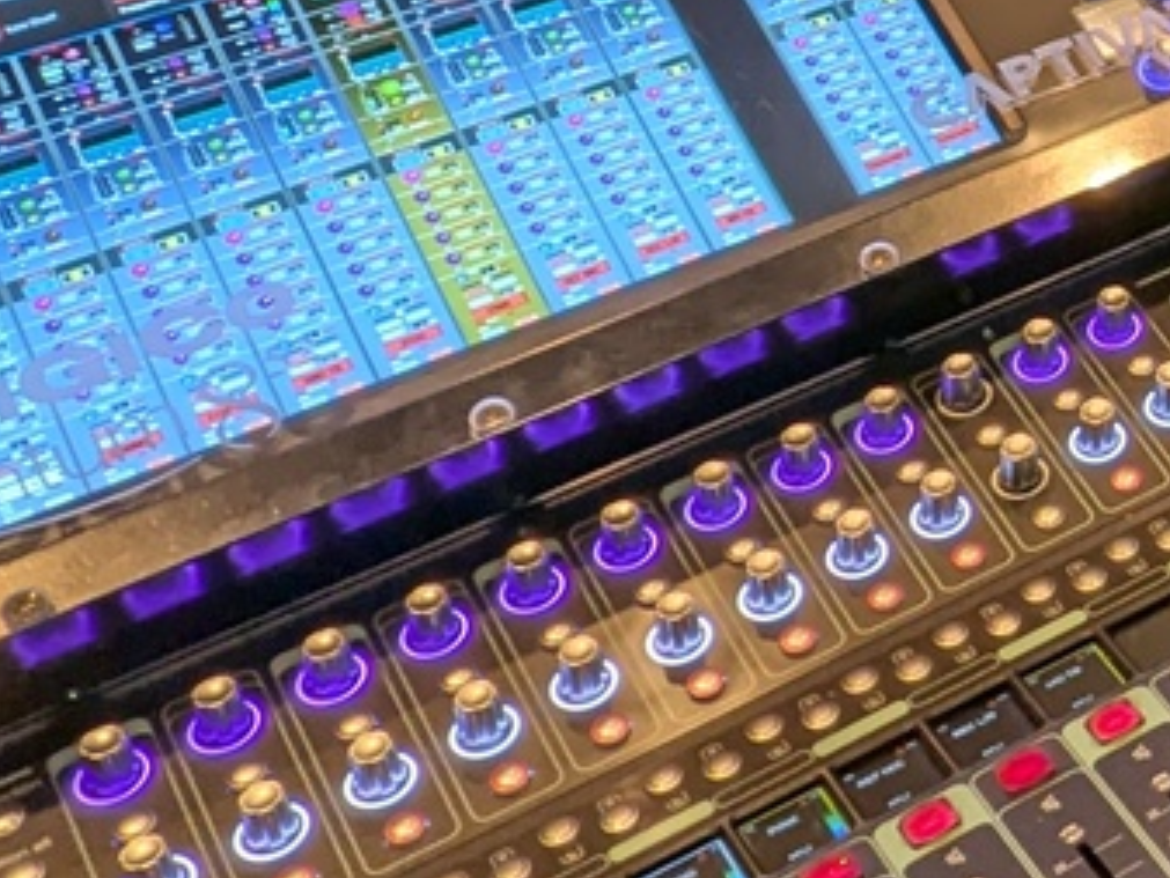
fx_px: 2570
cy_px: -219
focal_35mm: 76
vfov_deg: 18.3
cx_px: 2097
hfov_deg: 19.4
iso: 82
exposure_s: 1/50
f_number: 2.2
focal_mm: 2.35
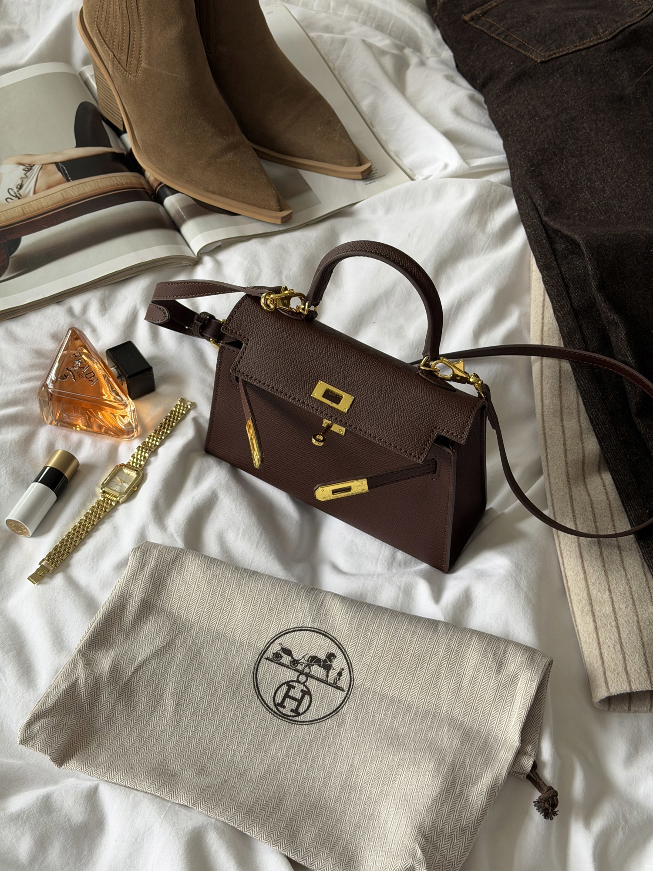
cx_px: 326
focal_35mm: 48
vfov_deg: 39.7
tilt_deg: -54.4
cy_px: 436
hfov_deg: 30.3
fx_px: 1207
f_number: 1.78
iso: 125
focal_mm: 6.76
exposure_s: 1/60
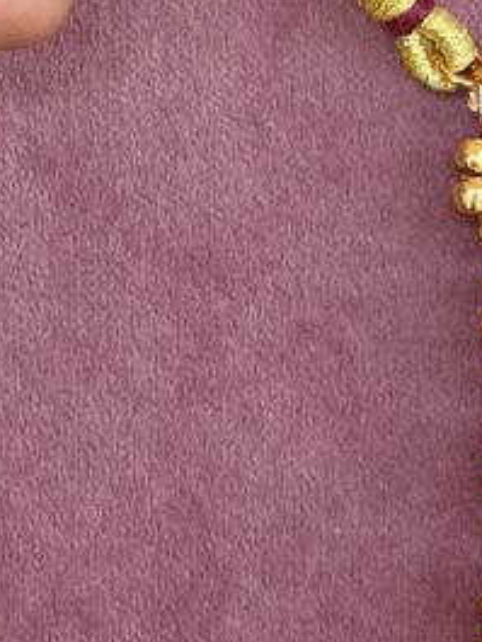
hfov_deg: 8.8
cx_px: 80
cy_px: 193
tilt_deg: -79.1
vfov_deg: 11.7
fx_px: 3135
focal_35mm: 169
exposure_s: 1/121
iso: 64
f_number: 1.78
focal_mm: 6.76
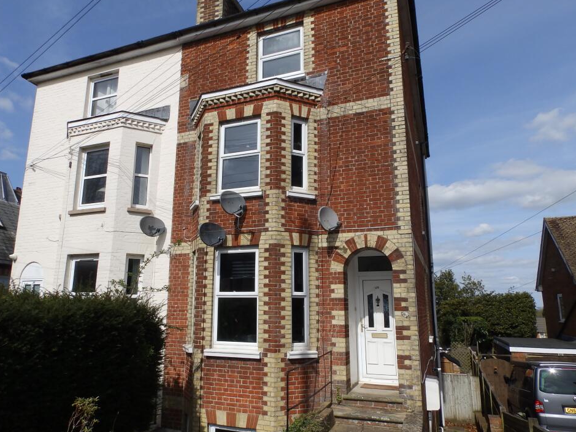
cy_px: 220
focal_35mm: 24
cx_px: 268
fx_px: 399
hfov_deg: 71.5
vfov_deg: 56.8
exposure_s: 1/640
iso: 80
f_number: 5.6
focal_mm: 4
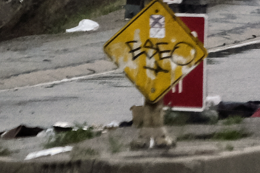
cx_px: 823
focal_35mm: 1054
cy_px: -245
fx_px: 7610
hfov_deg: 1.9
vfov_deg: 1.3
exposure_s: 1/1000
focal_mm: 106
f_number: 5.6
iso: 2500
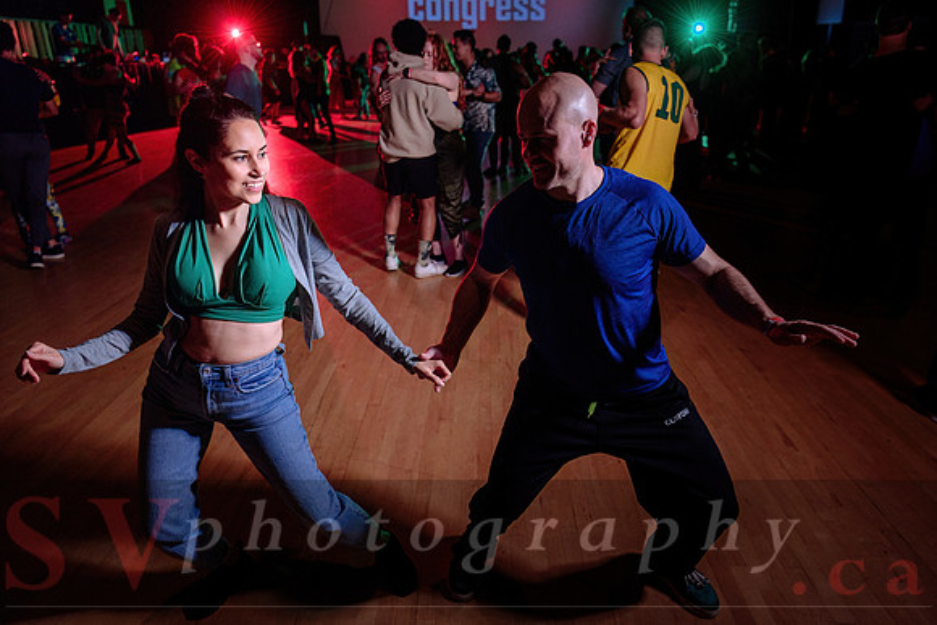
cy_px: 307
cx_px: 487
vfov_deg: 50.7
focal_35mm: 25
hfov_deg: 70.8
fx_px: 659
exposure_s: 1/125
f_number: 2.8
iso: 800
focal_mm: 24
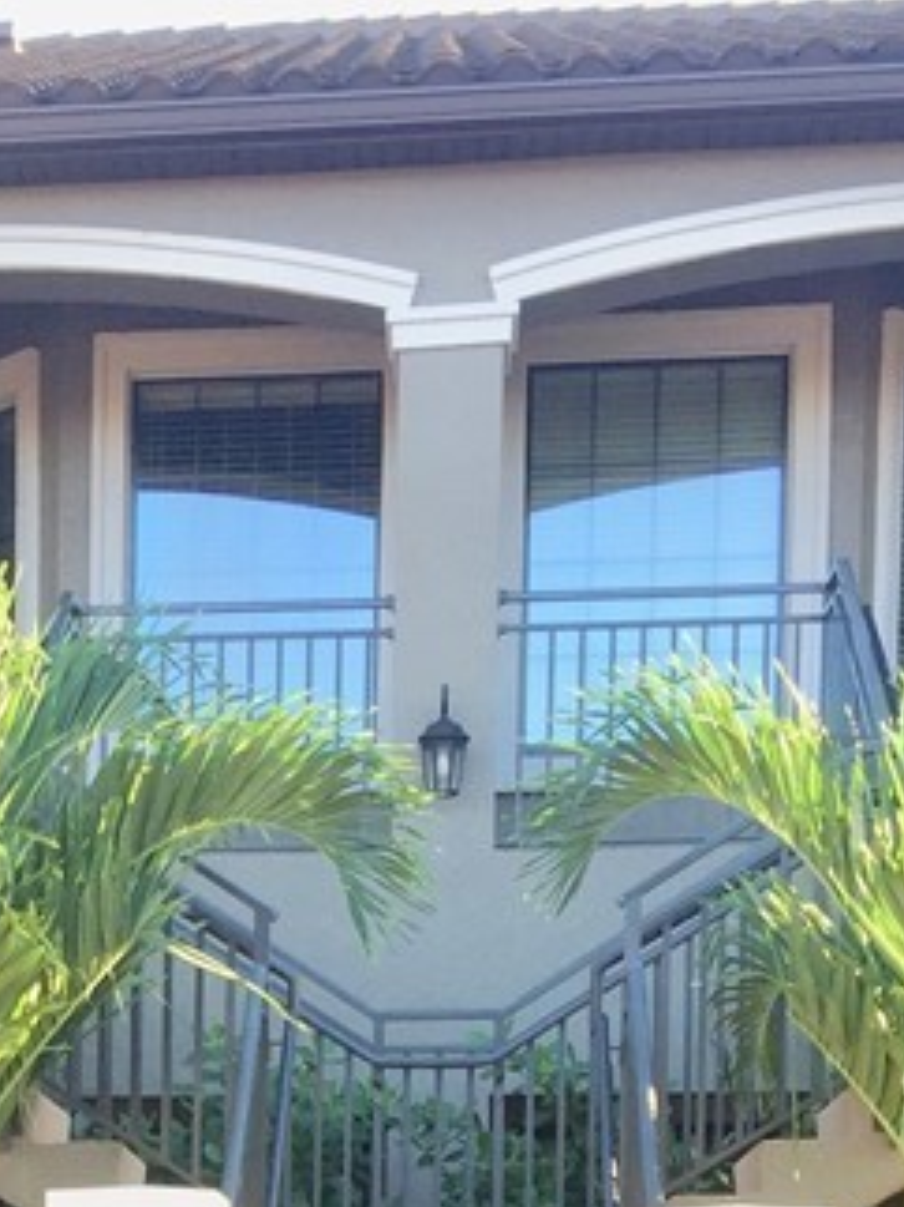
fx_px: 3206
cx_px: -37
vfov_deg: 19.7
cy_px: 1551
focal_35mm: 92
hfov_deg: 15.7
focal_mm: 4.15
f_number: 2.2
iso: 32
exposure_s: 1/128
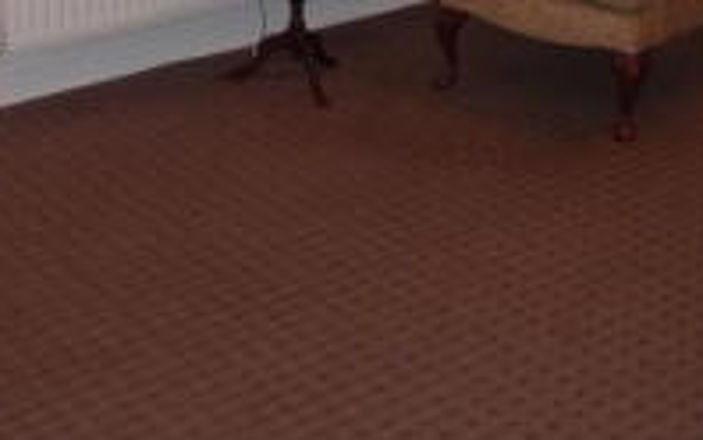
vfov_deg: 16.0
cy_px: -105
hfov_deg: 26.5
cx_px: 367
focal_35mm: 78
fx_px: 1495
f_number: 3.3
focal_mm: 4.1
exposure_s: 1/30
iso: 200
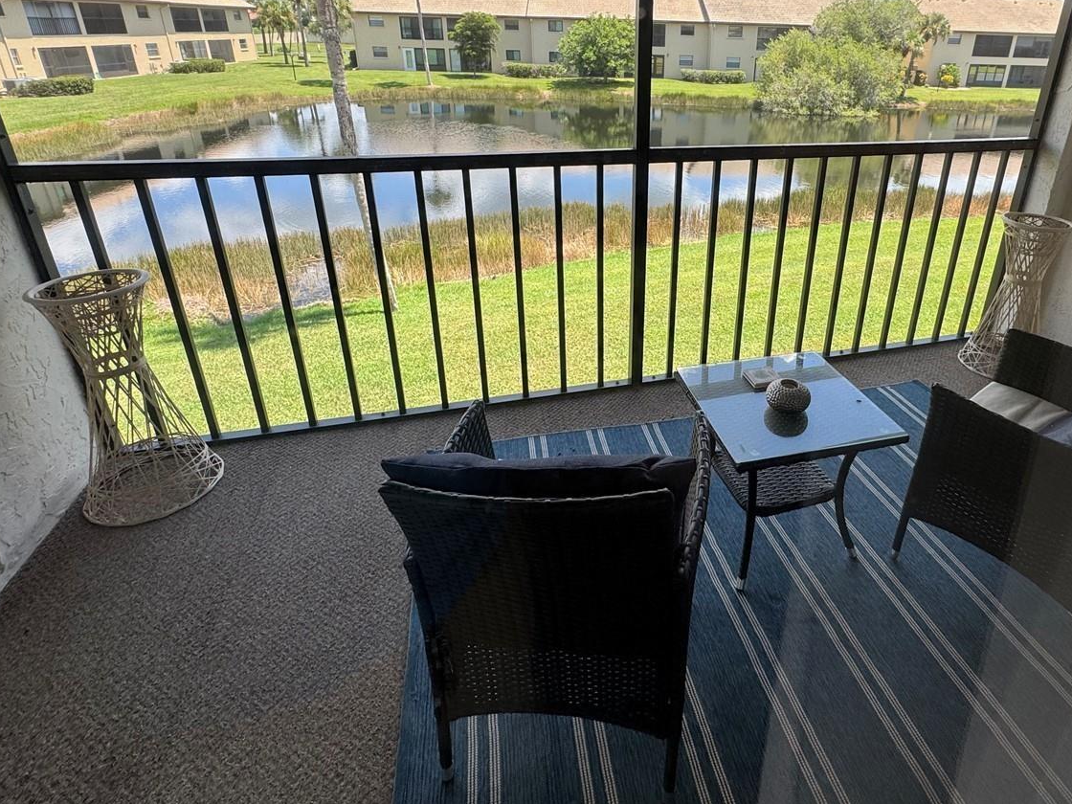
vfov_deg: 64.5
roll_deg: -2.3
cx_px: 650
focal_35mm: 20
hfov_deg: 80.7
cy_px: 279
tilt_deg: -22.7
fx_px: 619
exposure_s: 1/335
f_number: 2.2
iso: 40
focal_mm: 2.22
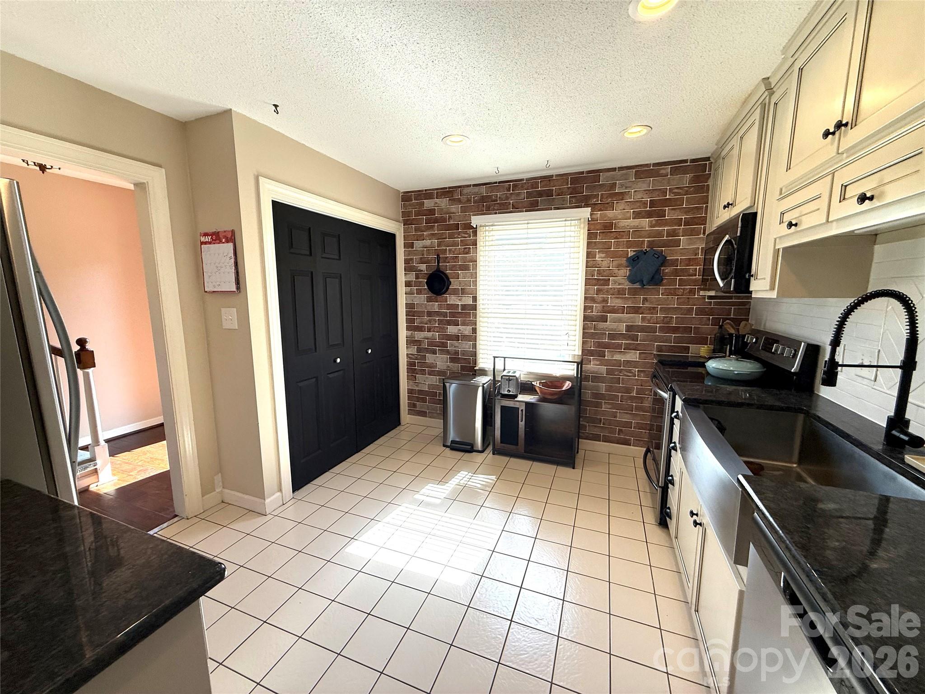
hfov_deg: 102.1
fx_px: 374
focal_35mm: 14
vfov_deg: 85.7
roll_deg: -0.5
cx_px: 462
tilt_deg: -8.5
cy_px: 347
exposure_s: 1/156
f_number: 2.2
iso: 64
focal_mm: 2.22
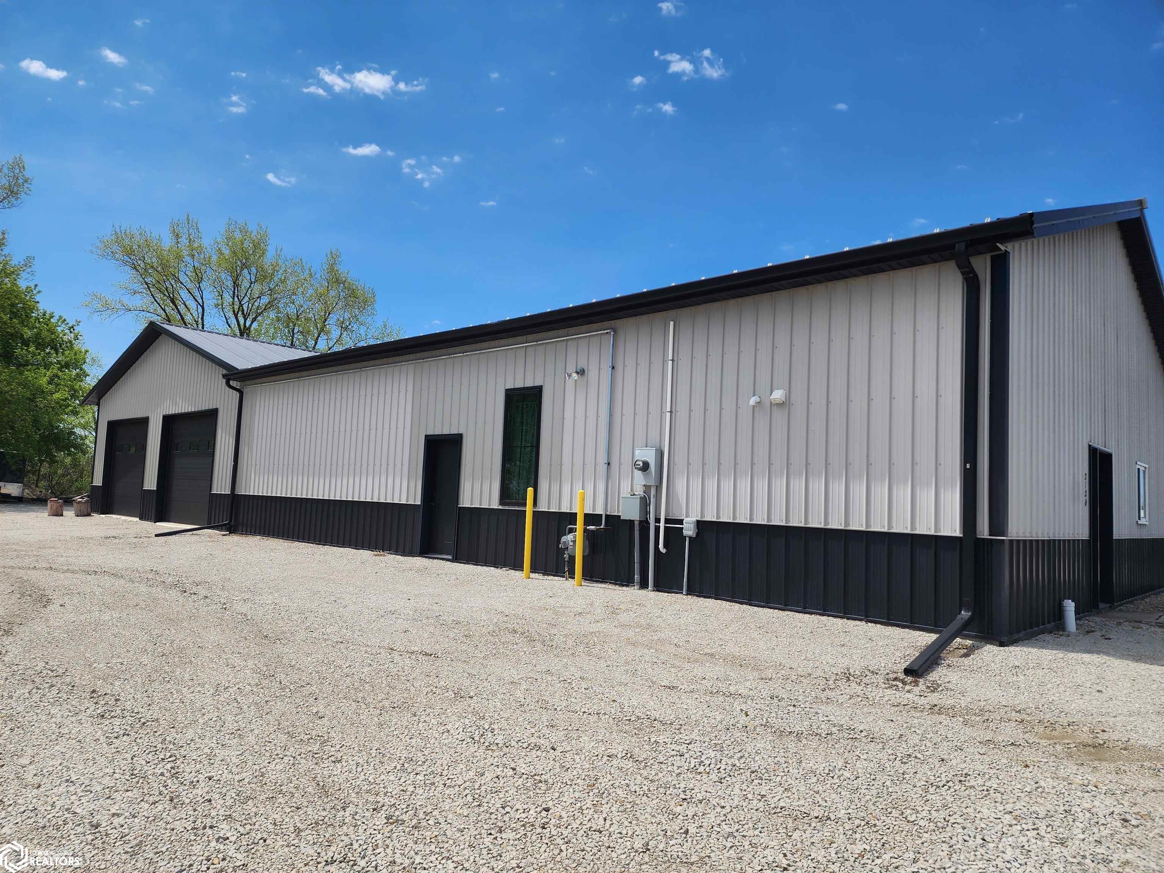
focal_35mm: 23
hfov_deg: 73.9
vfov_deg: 58.9
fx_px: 773
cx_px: 582
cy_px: 436
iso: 12
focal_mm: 6.4
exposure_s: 1/1765
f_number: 1.8
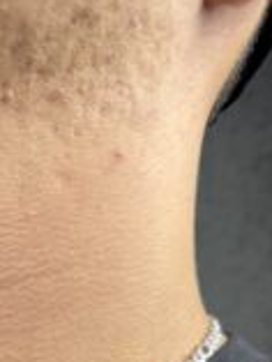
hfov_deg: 22.1
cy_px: 452
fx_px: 638
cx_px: -60
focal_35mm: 61
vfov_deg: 27.3
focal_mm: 6.76
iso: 200
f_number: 1.78
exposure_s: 1/121
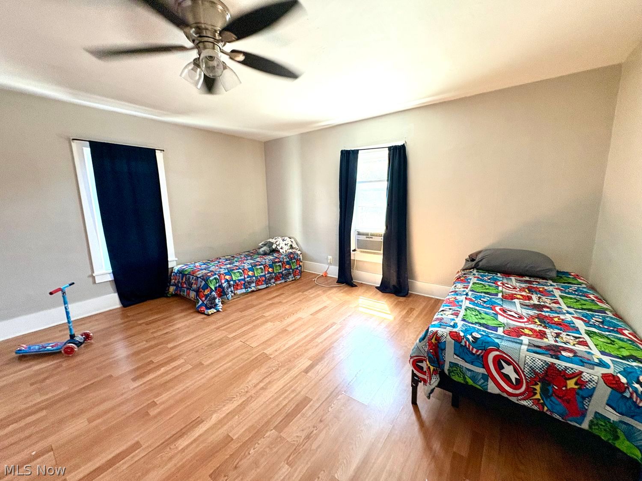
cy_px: 240
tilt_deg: -8.6
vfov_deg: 85.7
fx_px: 260
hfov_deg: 102.1
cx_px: 321
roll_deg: +1.2
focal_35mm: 14
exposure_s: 1/60
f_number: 2.2
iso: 320
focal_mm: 2.22
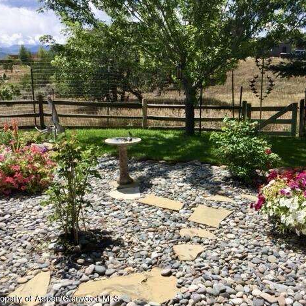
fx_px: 350
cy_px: 156
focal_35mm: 35
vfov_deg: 47.2
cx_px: 169
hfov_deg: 47.1
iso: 32
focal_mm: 4.15
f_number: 2.2
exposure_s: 1/1883
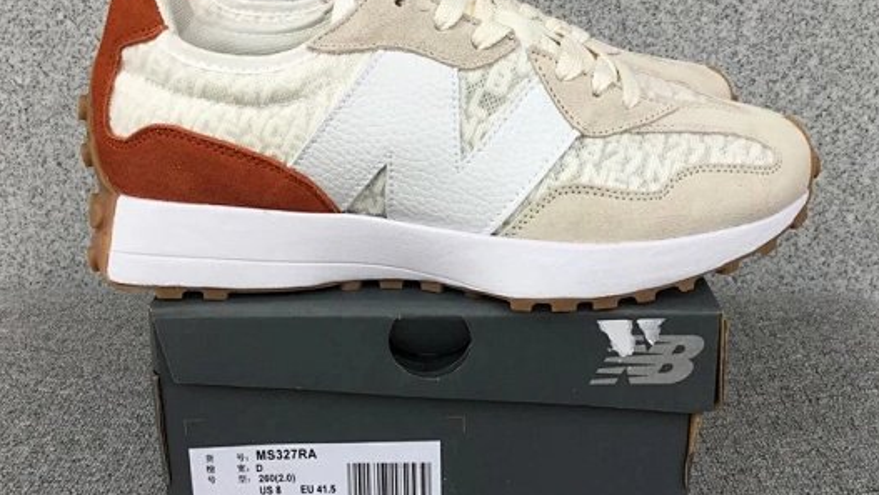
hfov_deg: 49.4
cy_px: 240
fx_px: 956
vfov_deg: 29.0
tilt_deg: -20.1
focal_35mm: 41
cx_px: 449
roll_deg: +0.0
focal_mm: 3.3
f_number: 2.4
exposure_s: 1/224
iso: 25
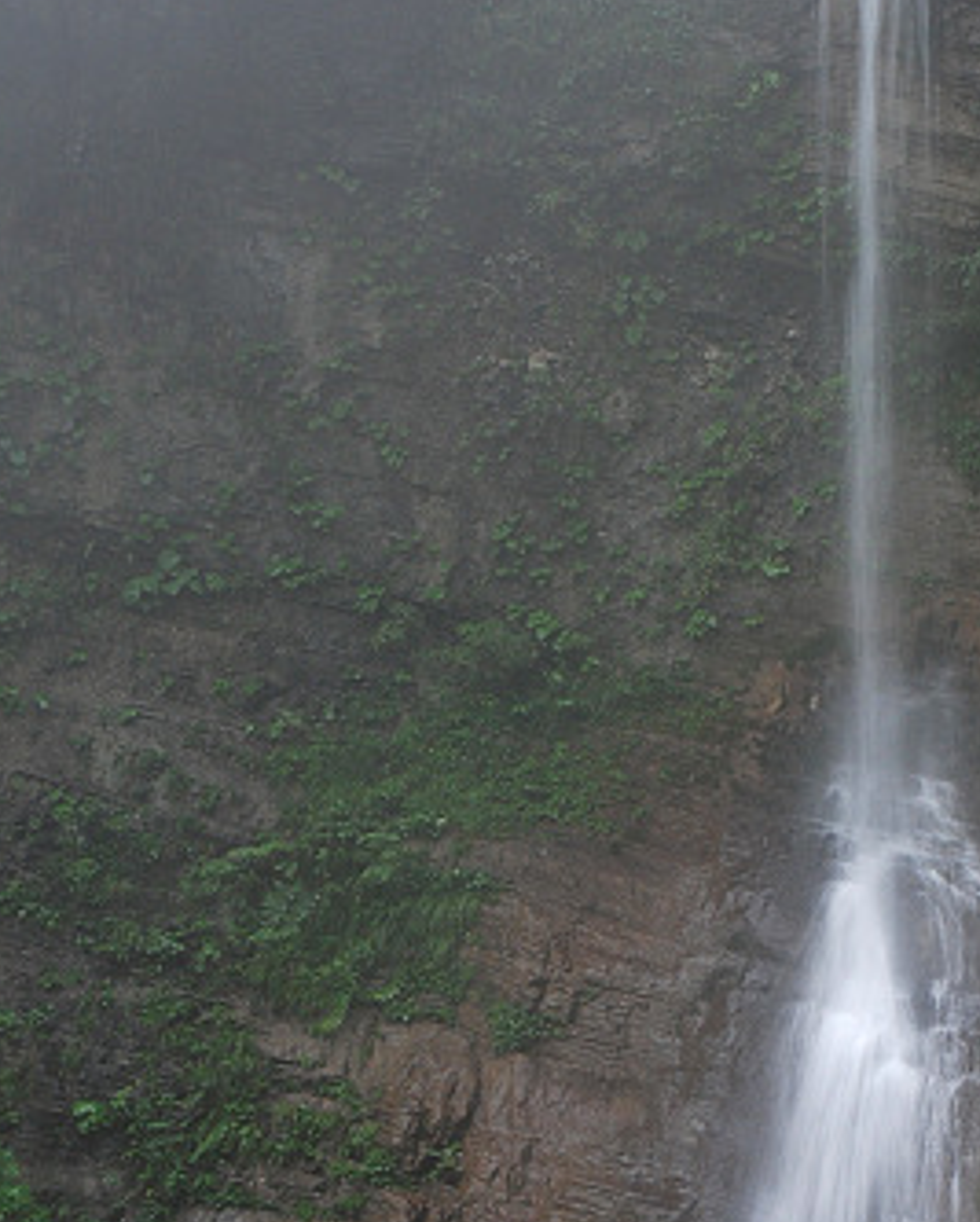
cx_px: 631
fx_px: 3553
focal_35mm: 98
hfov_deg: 15.7
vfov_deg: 19.4
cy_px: 833
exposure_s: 1/10
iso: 200
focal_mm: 29
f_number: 13
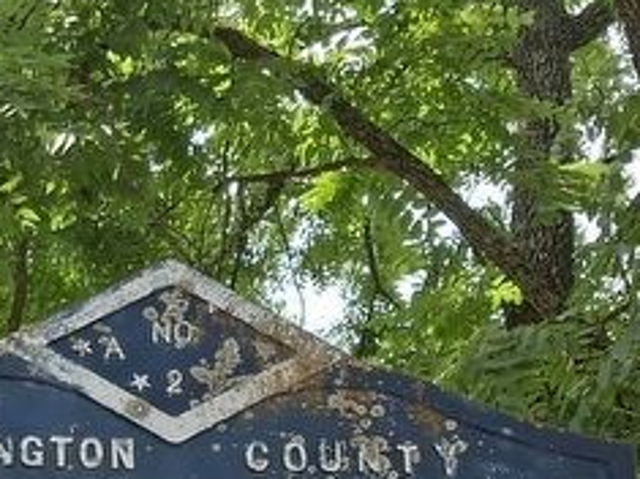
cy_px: 738
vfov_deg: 14.8
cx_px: 93
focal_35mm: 92
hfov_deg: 21.0
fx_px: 1700
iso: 25
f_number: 1.8
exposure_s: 1/200
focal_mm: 4
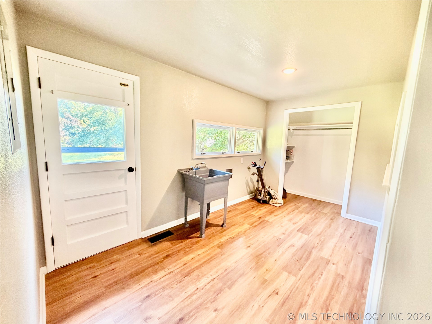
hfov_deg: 102.1
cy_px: 162
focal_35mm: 14
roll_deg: -2.4
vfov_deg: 85.7
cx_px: 216
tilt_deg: -6.9
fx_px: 175
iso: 400
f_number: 2.2
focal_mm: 2.22
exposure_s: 1/60
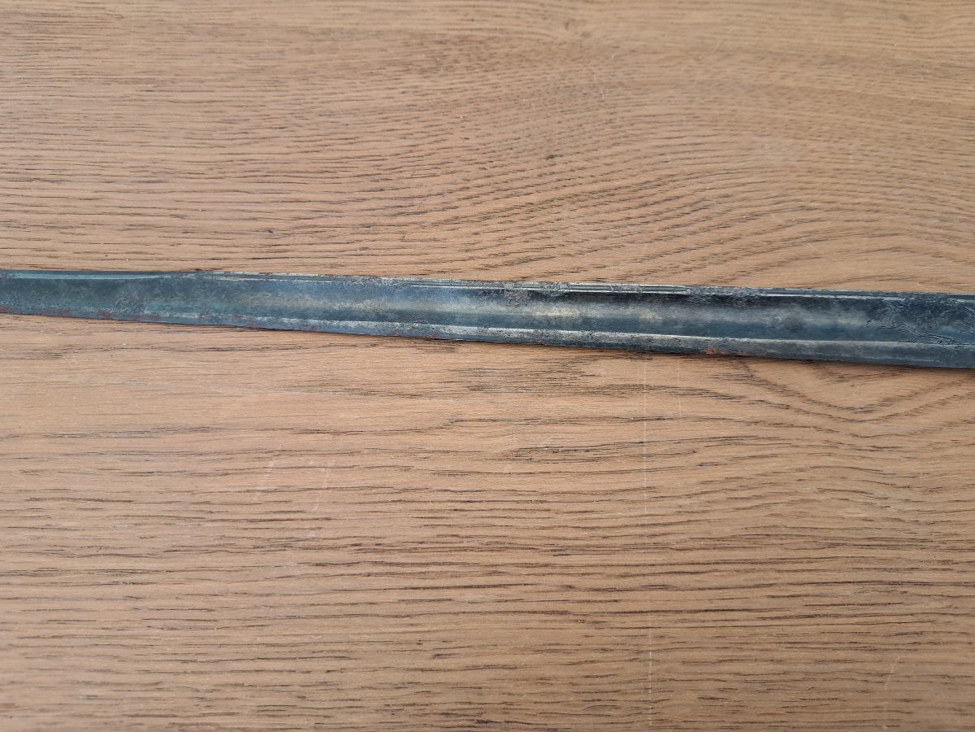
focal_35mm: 24
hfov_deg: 71.6
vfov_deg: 56.8
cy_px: 366
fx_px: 676
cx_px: 488
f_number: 1.8
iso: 250
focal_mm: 5.23
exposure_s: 1/50
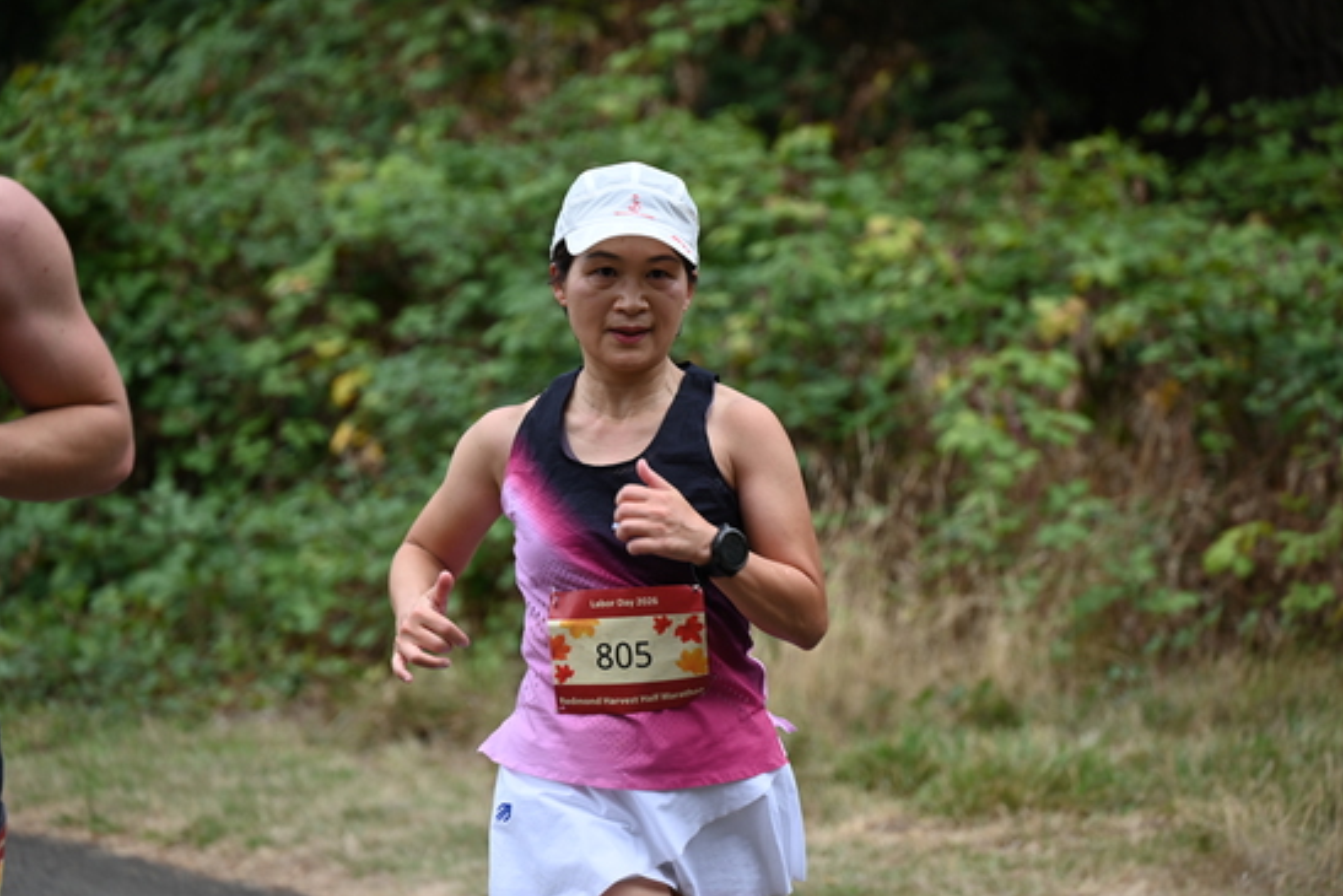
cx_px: 670
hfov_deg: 10.2
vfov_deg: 6.8
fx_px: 7500
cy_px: 448
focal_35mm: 201
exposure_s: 1/400
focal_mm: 200
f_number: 6.3
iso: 400
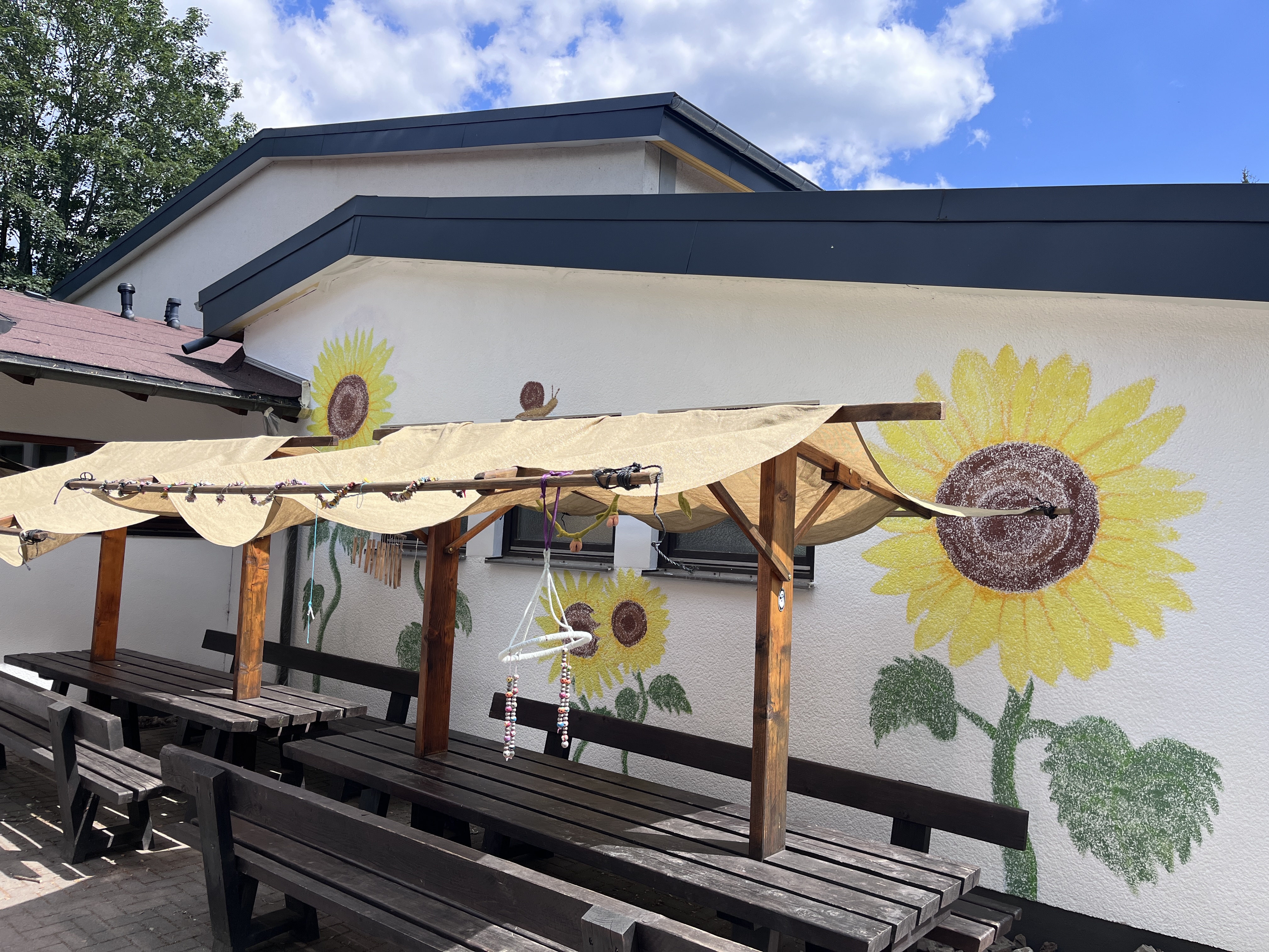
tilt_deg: +3.5
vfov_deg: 53.1
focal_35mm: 26
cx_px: 634
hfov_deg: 67.3
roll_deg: -3.0
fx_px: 953
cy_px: 476
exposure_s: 1/2410
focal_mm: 5.1
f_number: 1.6
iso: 50
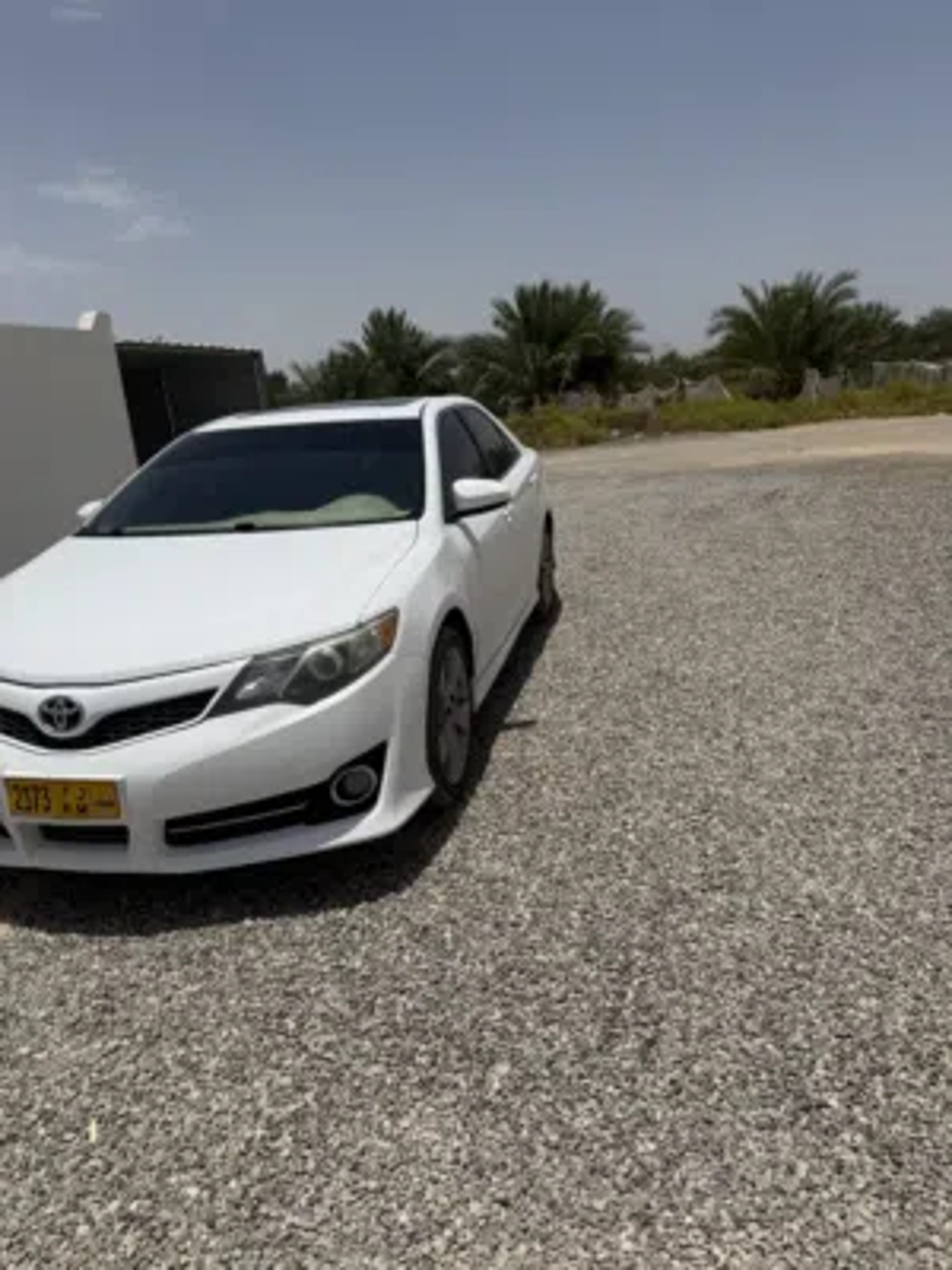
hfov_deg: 56.8
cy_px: 635
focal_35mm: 24
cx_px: 476
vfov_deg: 71.6
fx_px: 880
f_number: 1.78
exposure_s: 1/14286
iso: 80
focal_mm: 6.76
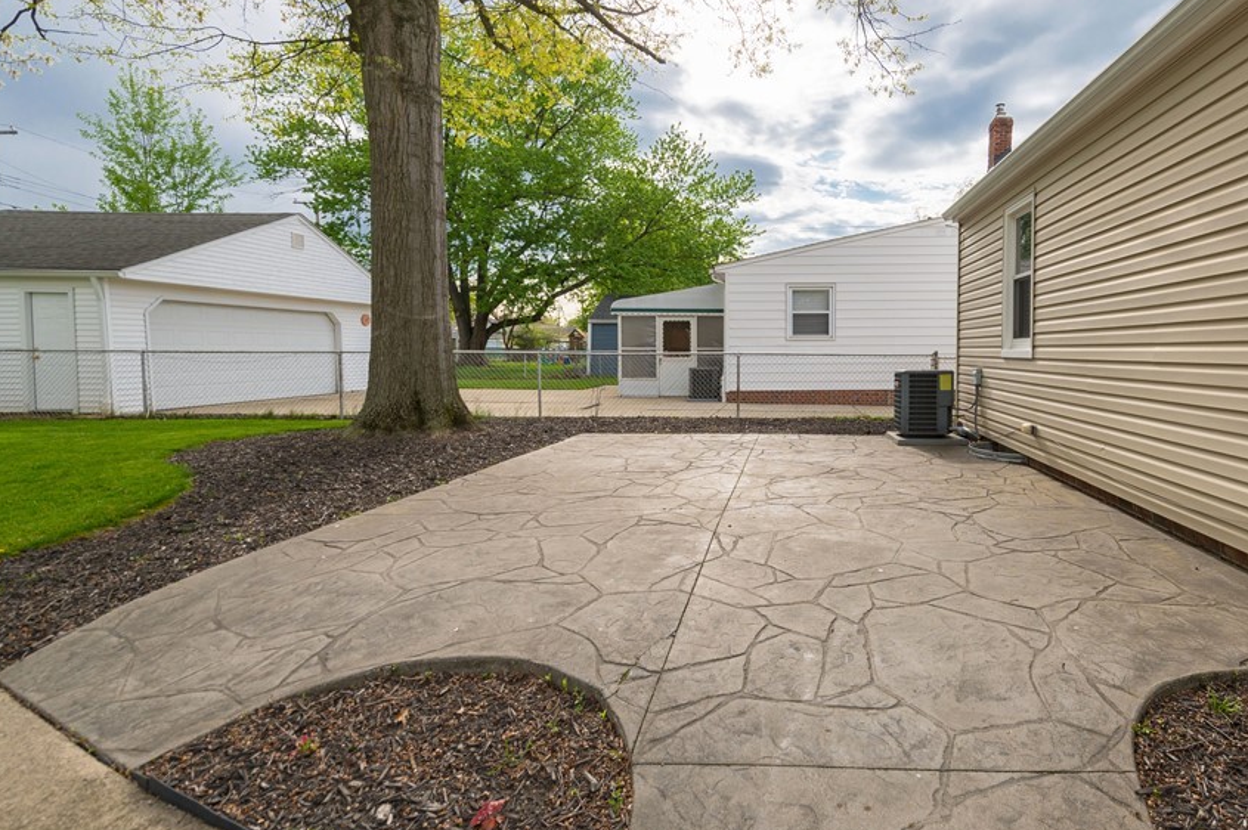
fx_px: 623
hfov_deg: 88.6
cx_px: 764
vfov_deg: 67.1
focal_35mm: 18
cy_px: 368
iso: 200
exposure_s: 1/640
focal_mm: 14
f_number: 8
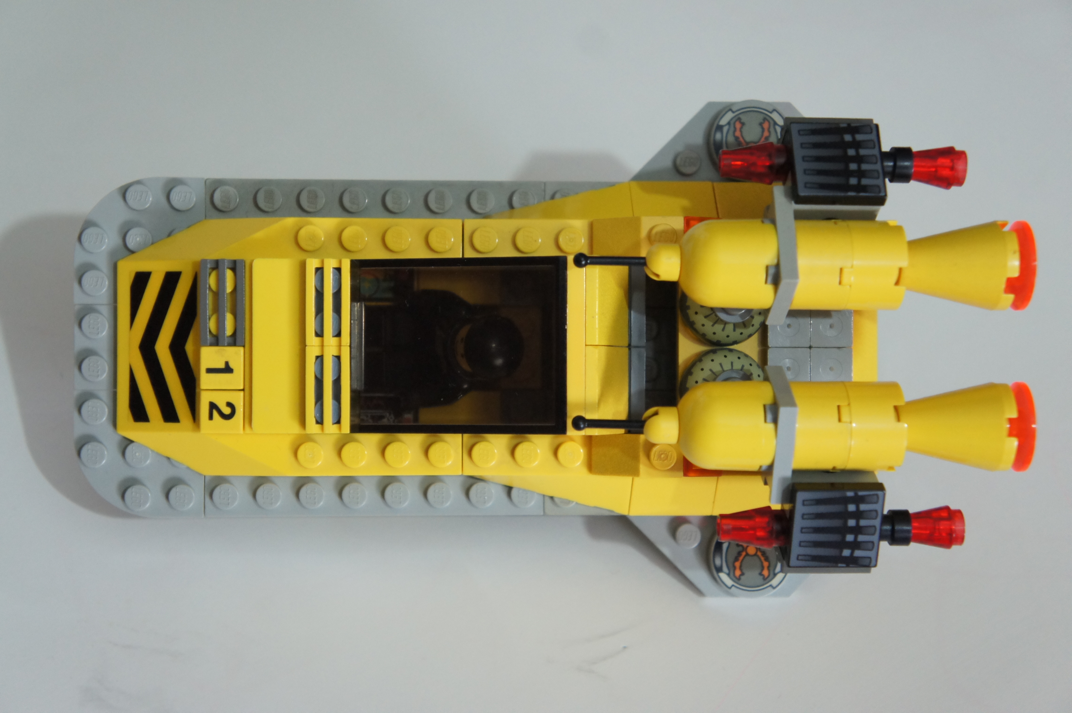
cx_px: 536
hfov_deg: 30.5
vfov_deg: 20.6
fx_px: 1964
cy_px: 356
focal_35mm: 66
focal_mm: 44
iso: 6400
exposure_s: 1/125
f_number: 5
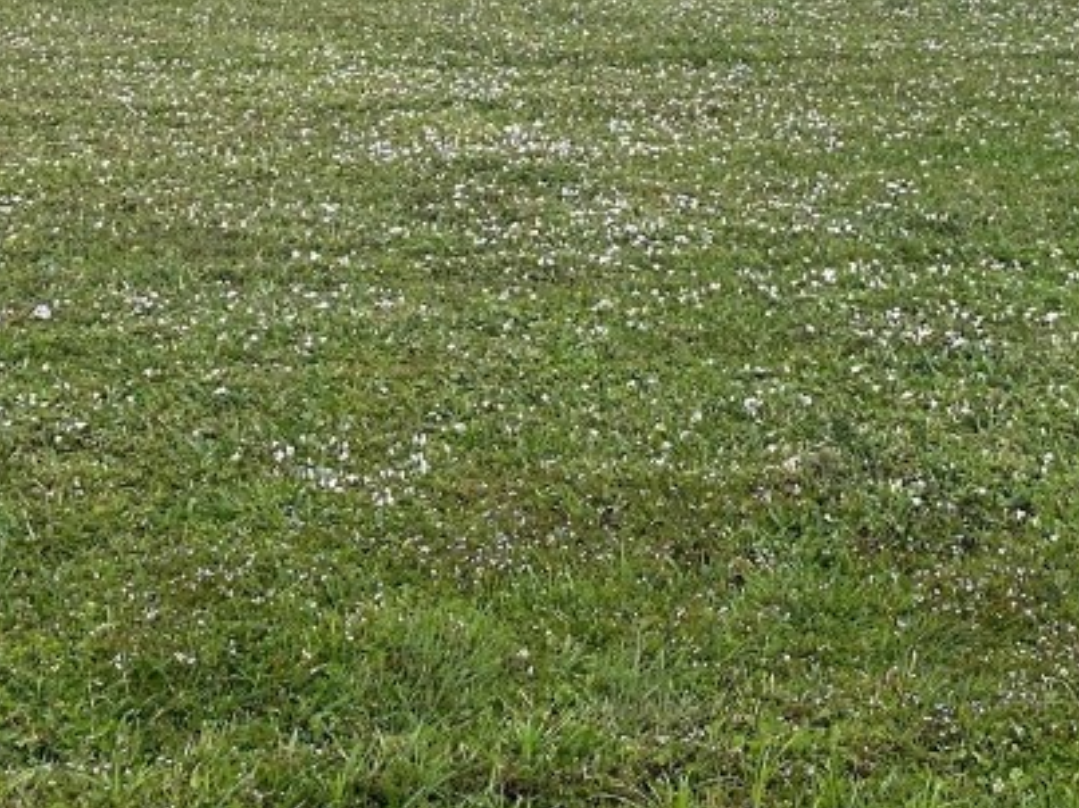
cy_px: -147
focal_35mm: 122
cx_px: 648
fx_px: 3802
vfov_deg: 11.9
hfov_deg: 16.1
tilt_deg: -1.6
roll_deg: -0.6
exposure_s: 1/2114
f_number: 1.78
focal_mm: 6.86
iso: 64
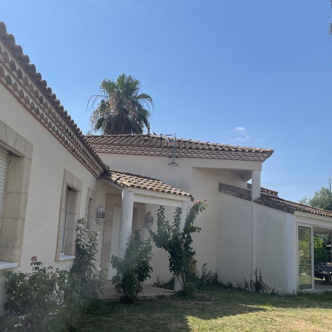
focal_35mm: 37
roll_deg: -2.7
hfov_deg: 44.9
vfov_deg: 44.9
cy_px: 173
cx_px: 162
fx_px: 401
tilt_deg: +9.1
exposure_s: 1/5291
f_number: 1.6
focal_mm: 4.2
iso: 32
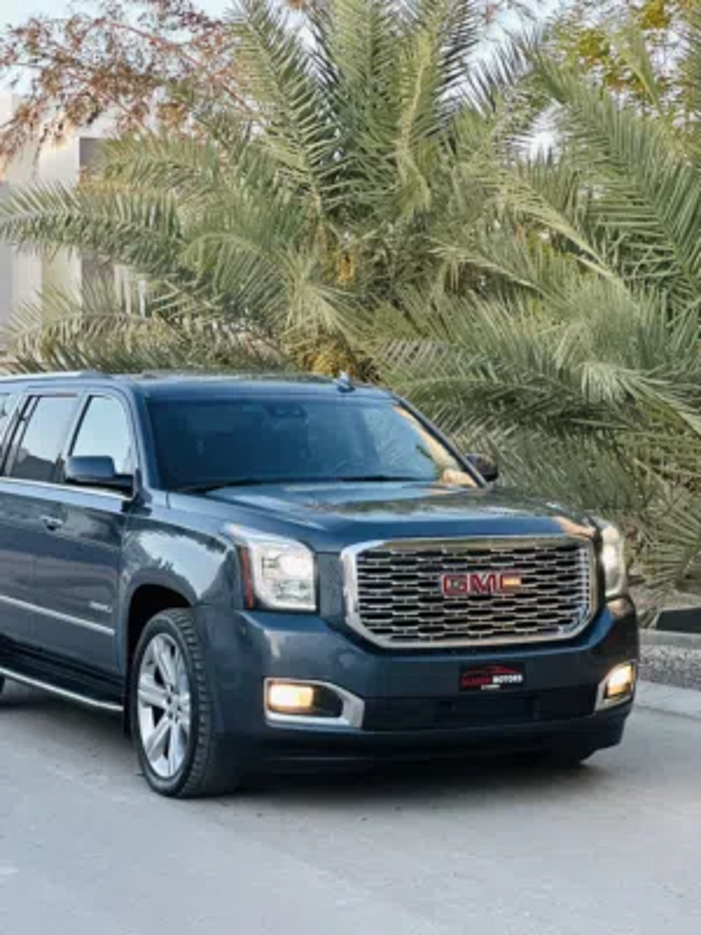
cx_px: 350
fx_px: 2079
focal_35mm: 77
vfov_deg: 25.3
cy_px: 468
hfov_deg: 19.1
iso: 160
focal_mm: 9
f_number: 2.8
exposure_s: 1/99
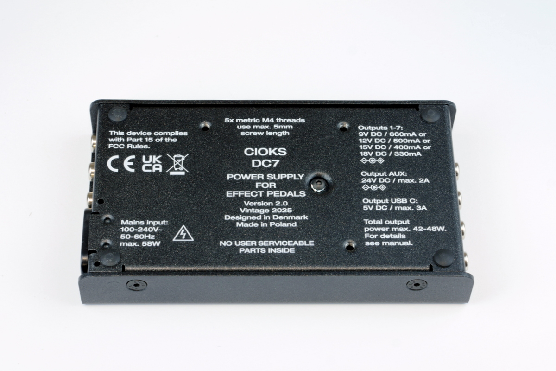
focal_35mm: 90
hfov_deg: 22.6
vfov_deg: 15.2
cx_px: 278
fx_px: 1390
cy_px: 186
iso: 200
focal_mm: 60
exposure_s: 1/8
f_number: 11
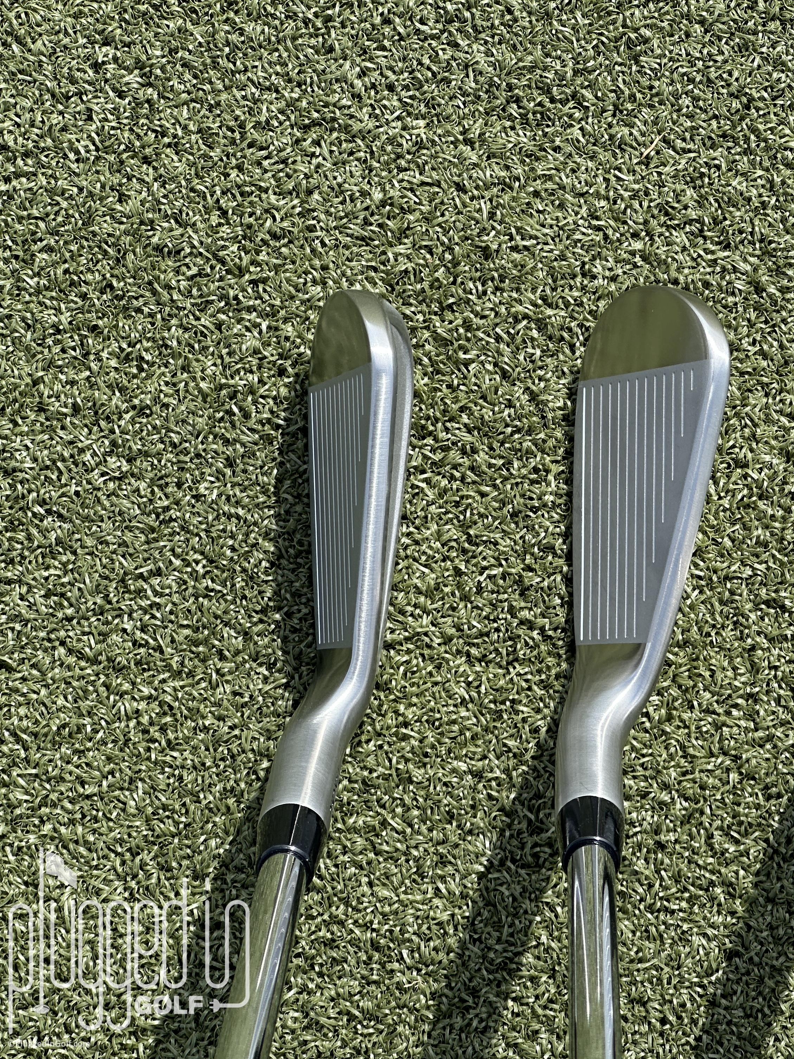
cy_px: 531
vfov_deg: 19.1
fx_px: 3150
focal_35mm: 103
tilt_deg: -84.9
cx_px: 669
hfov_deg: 14.3
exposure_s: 1/316
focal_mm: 9
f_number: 2.8
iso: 32
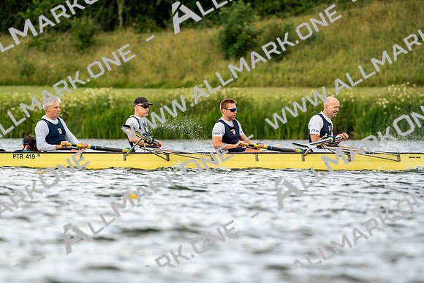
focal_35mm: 359
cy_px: 142
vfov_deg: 3.8
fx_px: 4229
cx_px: 212
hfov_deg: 5.7
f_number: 6.3
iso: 640
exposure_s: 1/2000
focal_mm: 359
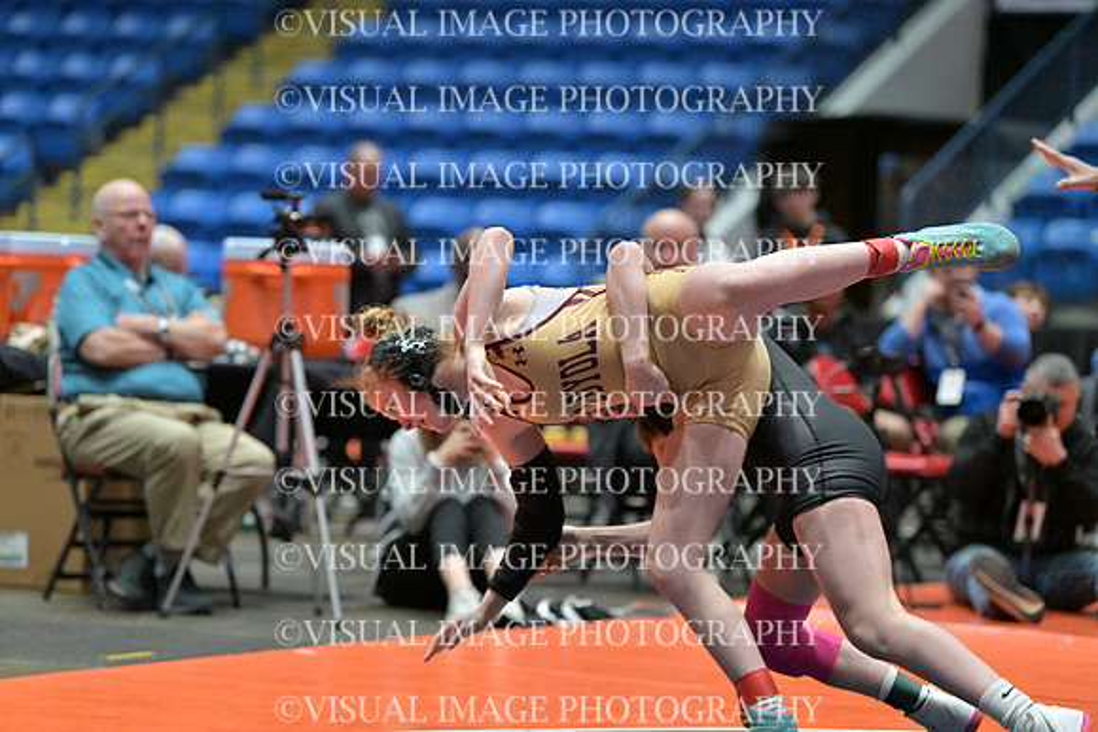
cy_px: 366
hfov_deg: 14.7
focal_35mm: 140
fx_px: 4271
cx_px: 549
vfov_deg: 9.8
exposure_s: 1/800
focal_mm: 140
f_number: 2.8
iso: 6400
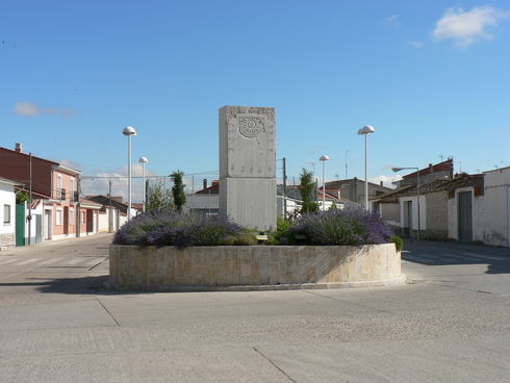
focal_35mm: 49
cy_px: 192
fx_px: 722
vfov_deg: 29.7
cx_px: 255
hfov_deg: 38.9
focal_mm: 8.4
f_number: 5.6
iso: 64
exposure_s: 1/400
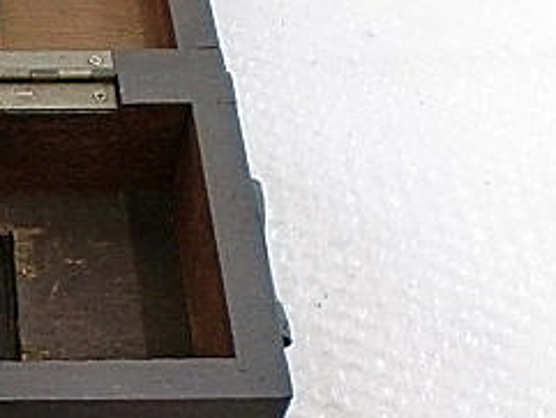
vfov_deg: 15.3
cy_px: 499
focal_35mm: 93
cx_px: -134
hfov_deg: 19.7
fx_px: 1495
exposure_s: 1/60
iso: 320
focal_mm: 6.3
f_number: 3.1
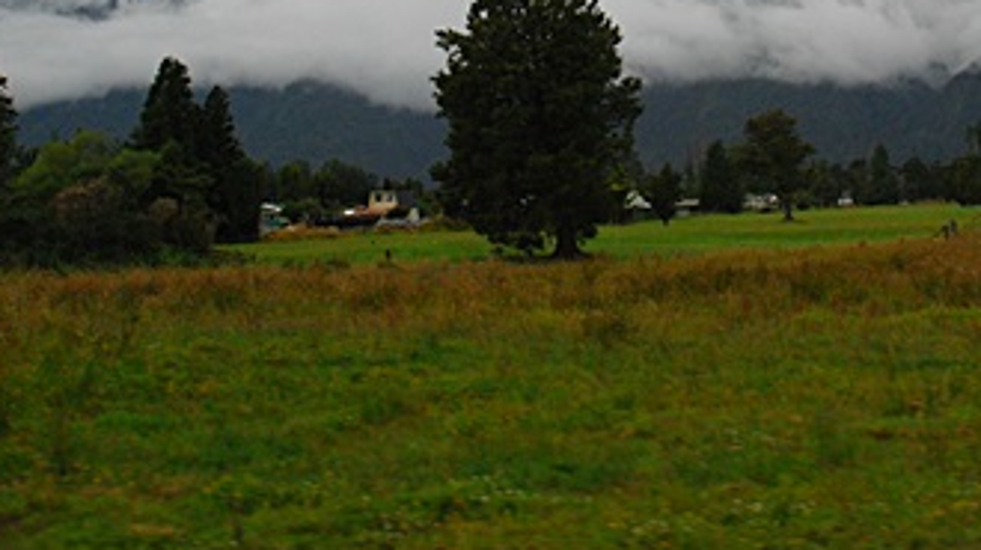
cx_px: 672
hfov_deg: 25.2
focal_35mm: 84
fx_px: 2183
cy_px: -149
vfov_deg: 13.8
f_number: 5.6
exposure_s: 1/500
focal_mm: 22
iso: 400
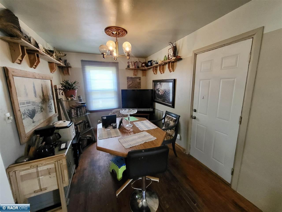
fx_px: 106
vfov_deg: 89.9
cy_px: 106
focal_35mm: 13
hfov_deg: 106.2
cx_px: 141
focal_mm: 1.74
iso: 400
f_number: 2.2
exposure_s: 1/30
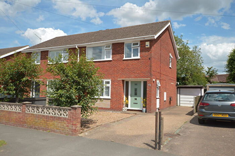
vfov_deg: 43.6
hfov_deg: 62.0
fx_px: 196
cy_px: 78
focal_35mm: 30
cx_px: 118
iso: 100
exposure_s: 1/500
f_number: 6.3
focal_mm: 20
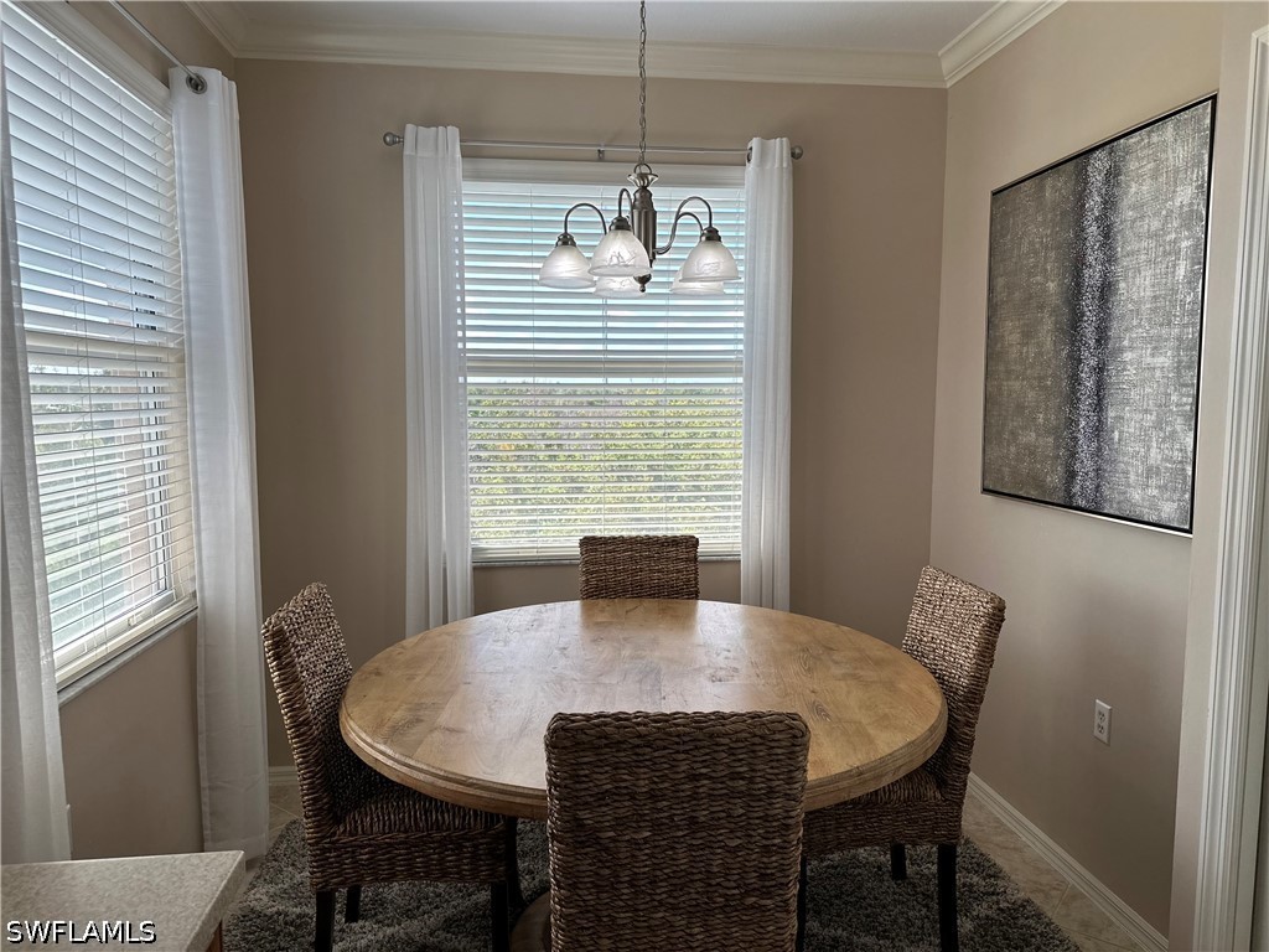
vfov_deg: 56.8
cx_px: 634
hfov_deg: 71.6
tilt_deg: -6.1
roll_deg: -0.1
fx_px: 880
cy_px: 476
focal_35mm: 24
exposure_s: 1/623
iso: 80
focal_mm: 6.86
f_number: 1.78
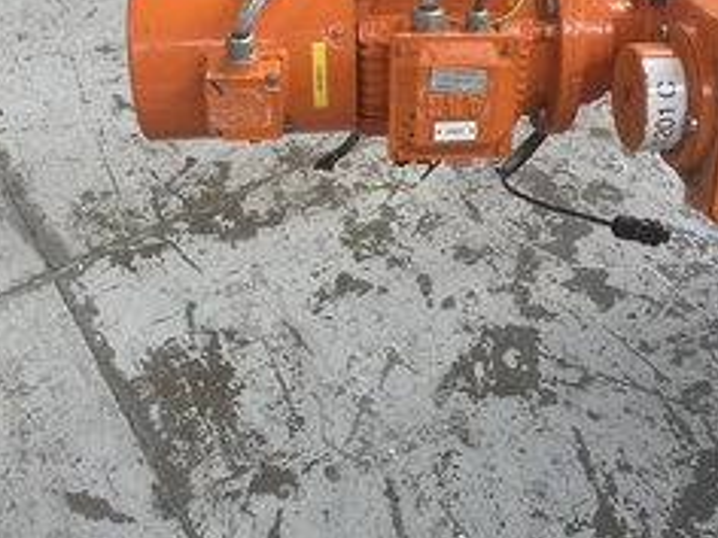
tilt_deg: -39.1
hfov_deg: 42.3
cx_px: 487
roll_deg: -0.4
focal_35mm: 44
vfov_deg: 32.2
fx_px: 913
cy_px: 125
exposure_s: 1/122
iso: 40
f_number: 1.8
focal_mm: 4.25
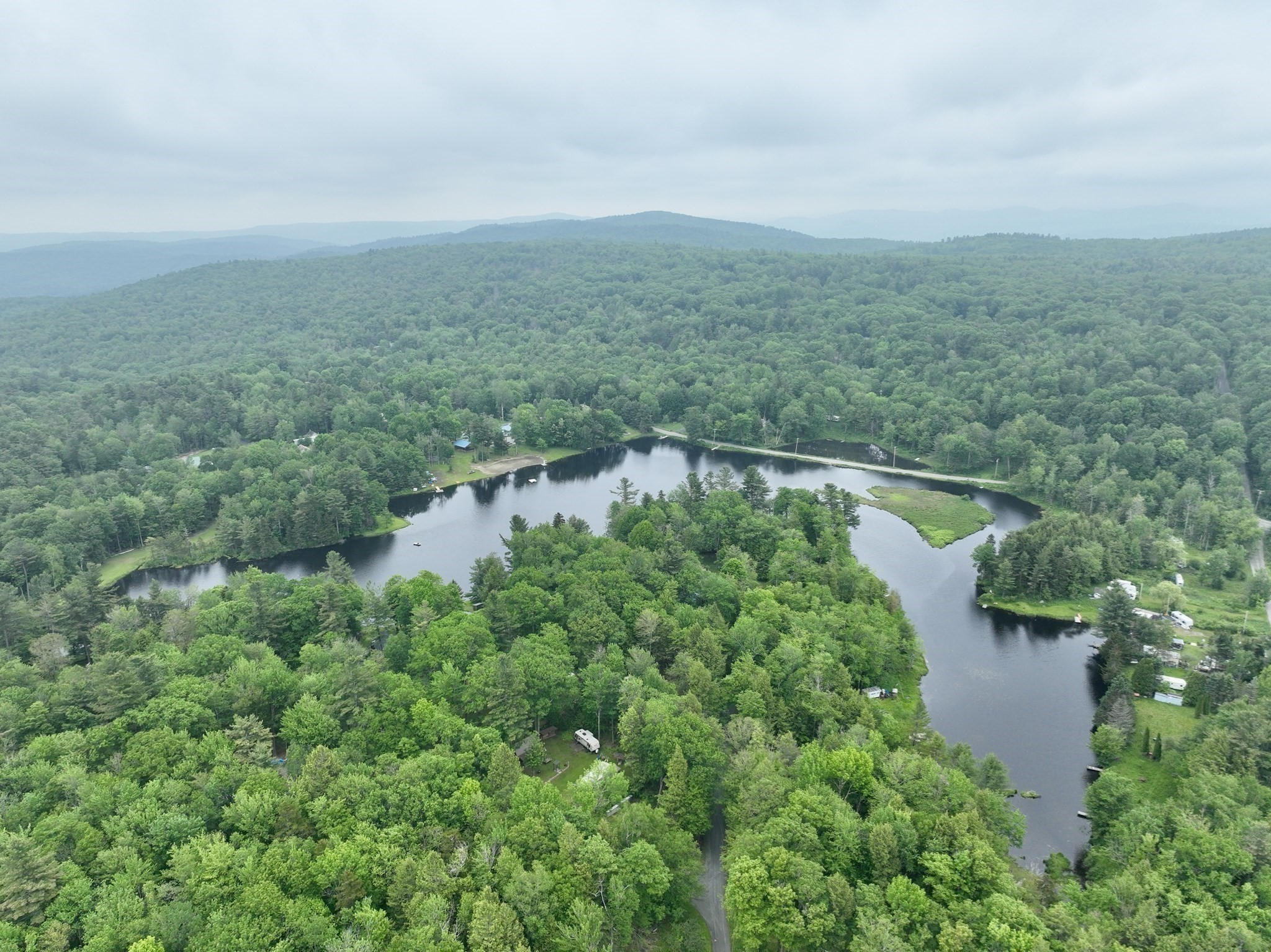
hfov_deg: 71.6
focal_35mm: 24
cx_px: 636
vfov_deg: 56.8
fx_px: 881
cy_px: 476
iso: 200
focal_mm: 12.29
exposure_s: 1/1000
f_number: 2.8
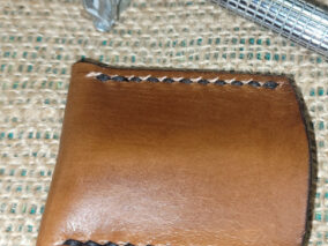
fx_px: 521
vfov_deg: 26.5
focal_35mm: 55
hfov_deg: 34.7
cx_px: 208
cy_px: 112
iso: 40
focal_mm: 5.4
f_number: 1.8
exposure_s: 1/181
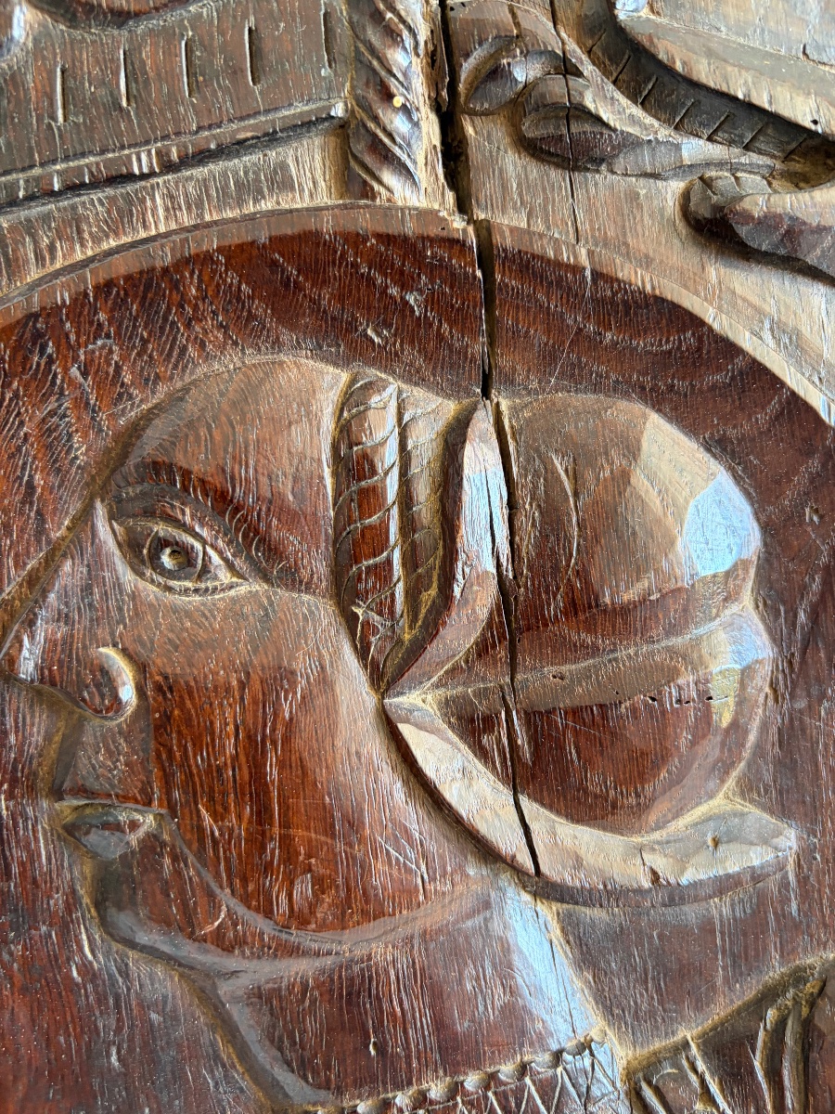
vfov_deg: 67.3
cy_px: 557
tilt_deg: -28.5
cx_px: 418
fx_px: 836
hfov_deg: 53.1
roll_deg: -4.9
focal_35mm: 26
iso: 200
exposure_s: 1/60
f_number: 1.6
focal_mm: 5.96
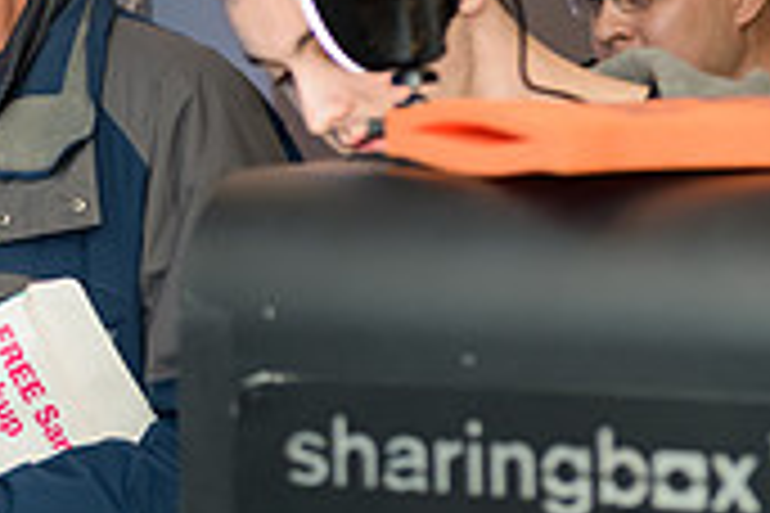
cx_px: -122
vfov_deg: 9.0
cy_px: 151
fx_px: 3272
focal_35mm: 153
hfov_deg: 13.1
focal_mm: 45
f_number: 3.2
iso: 400
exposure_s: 1/125
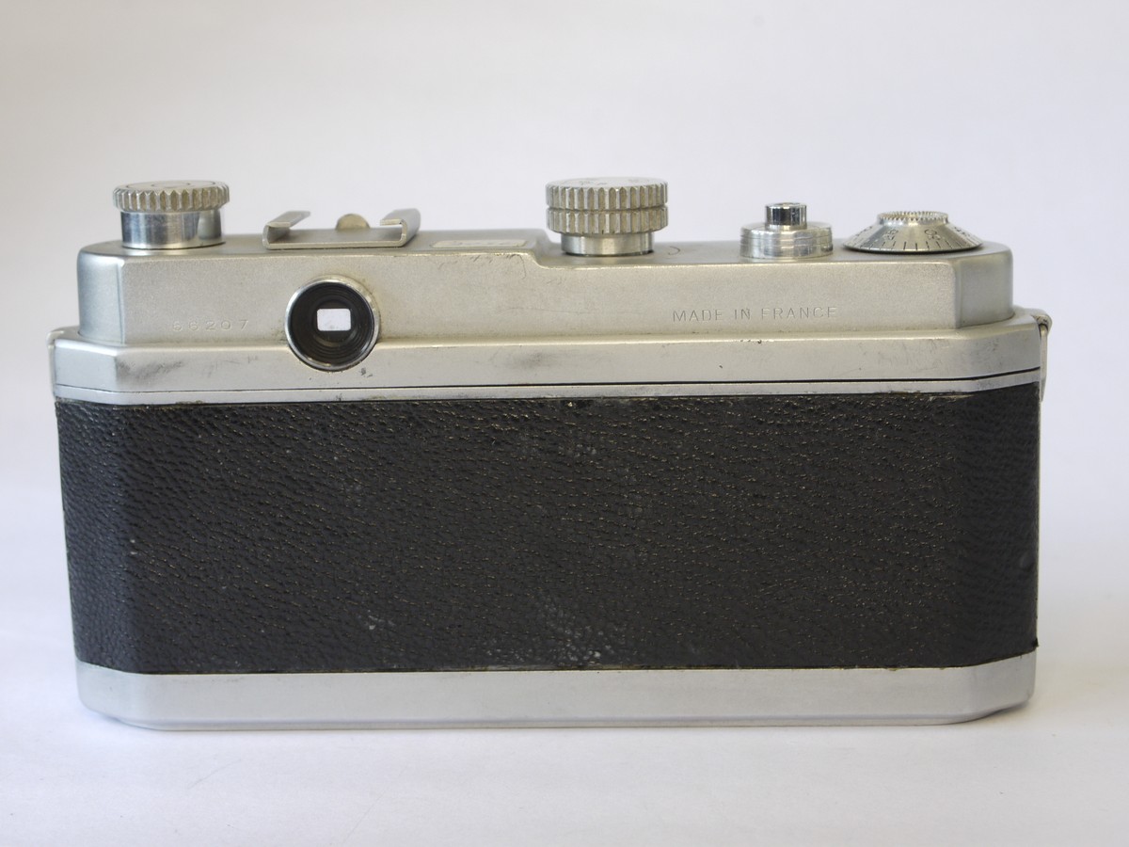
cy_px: 424
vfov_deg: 21.6
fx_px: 2218
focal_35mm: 68
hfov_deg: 28.6
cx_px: 564
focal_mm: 34
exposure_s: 1/6
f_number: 9
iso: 400
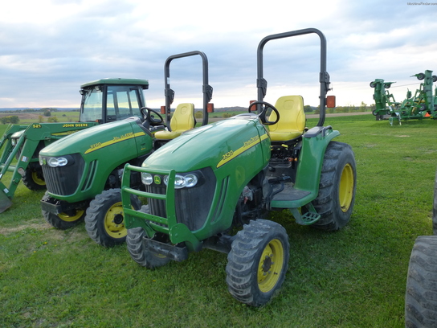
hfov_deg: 67.3
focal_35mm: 26
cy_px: 164
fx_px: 328
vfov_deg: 53.1
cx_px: 218
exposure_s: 1/100
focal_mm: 4.7
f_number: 3.4
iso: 160
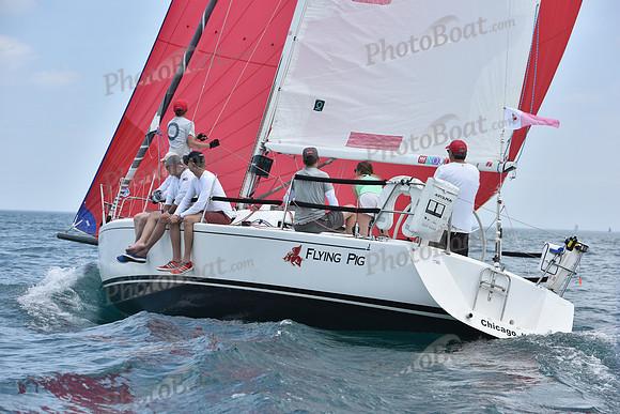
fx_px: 1723
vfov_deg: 13.7
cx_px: 310
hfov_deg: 20.4
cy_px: 207
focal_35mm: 100
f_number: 6.3
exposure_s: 1/1250
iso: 250
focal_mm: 100
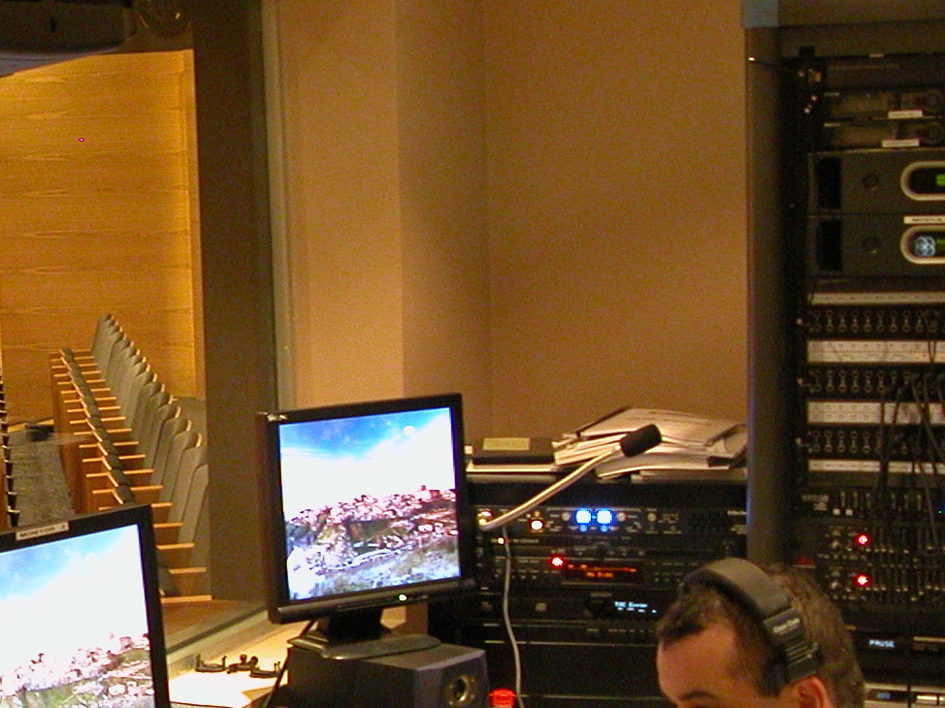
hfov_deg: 19.8
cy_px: 470
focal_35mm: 92
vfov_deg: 16.0
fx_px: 2511
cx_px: -229
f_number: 2.8
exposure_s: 1/6
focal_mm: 8.9
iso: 335
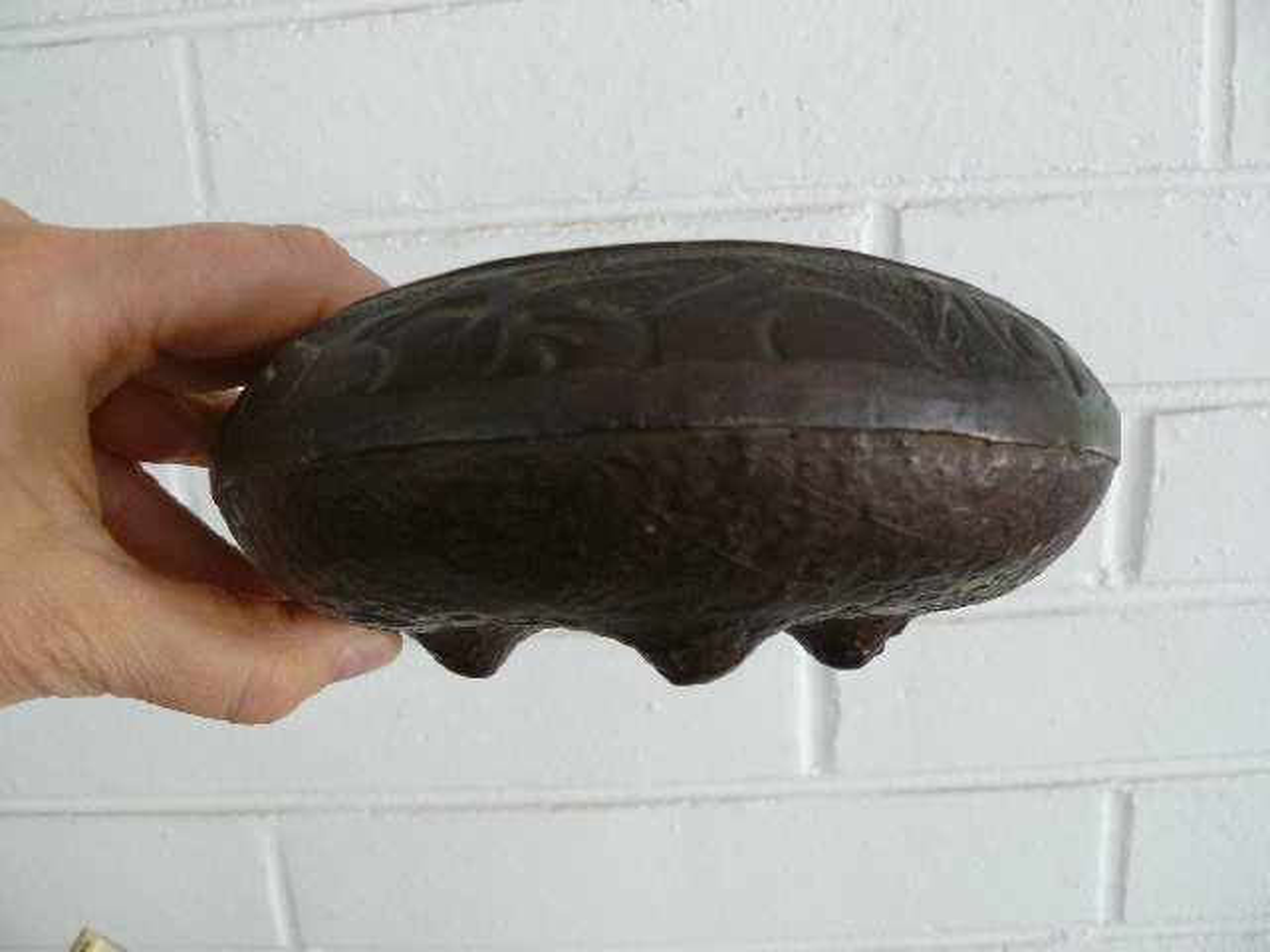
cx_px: 635
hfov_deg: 51.4
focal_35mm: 36
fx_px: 1321
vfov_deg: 39.7
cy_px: 476
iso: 125
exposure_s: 1/30
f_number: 2.8
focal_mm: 6
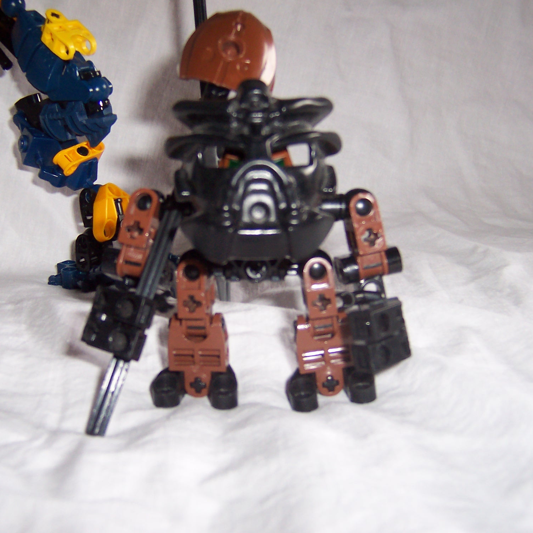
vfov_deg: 39.2
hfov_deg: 39.1
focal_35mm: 43
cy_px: 267
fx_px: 749
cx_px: 244
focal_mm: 5.6
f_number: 2.8
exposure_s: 1/60
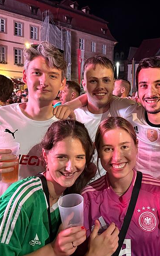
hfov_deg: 35.7
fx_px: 244
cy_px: 126
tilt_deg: -5.0
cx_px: 115
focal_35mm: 35
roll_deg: -2.2
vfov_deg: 55.3
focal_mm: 6.76
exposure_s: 1/33
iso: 640
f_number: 1.78
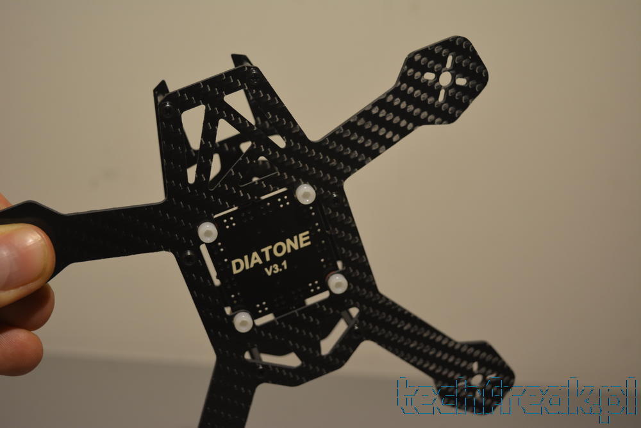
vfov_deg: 22.6
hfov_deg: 33.4
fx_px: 1068
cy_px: 214
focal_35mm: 60
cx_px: 320
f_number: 4.8
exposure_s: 1/80
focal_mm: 40
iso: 400
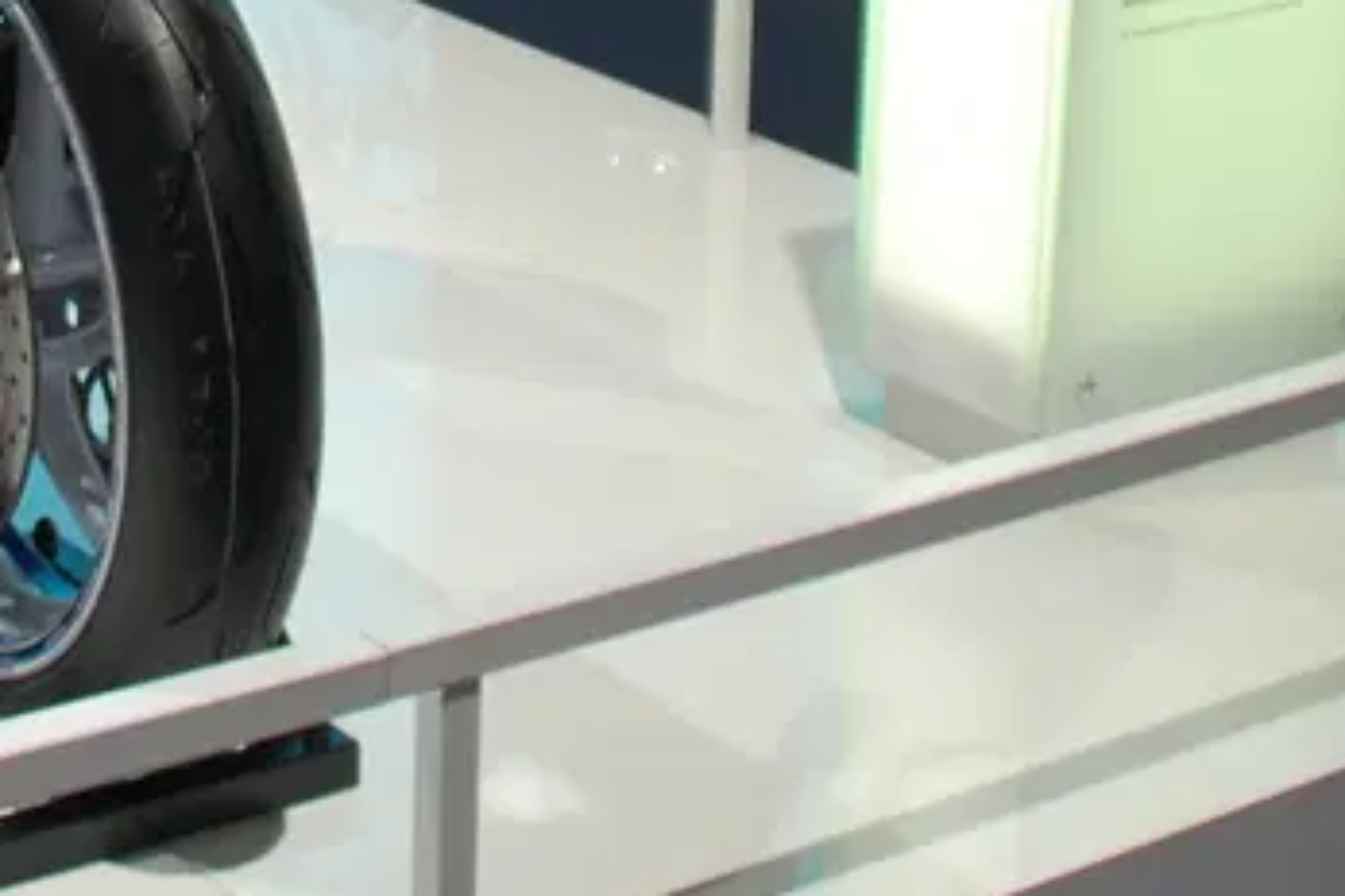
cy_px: -518
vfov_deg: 13.7
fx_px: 3474
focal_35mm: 93
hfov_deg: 21.5
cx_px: 205
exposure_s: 1/125
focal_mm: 18
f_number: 5.6
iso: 320
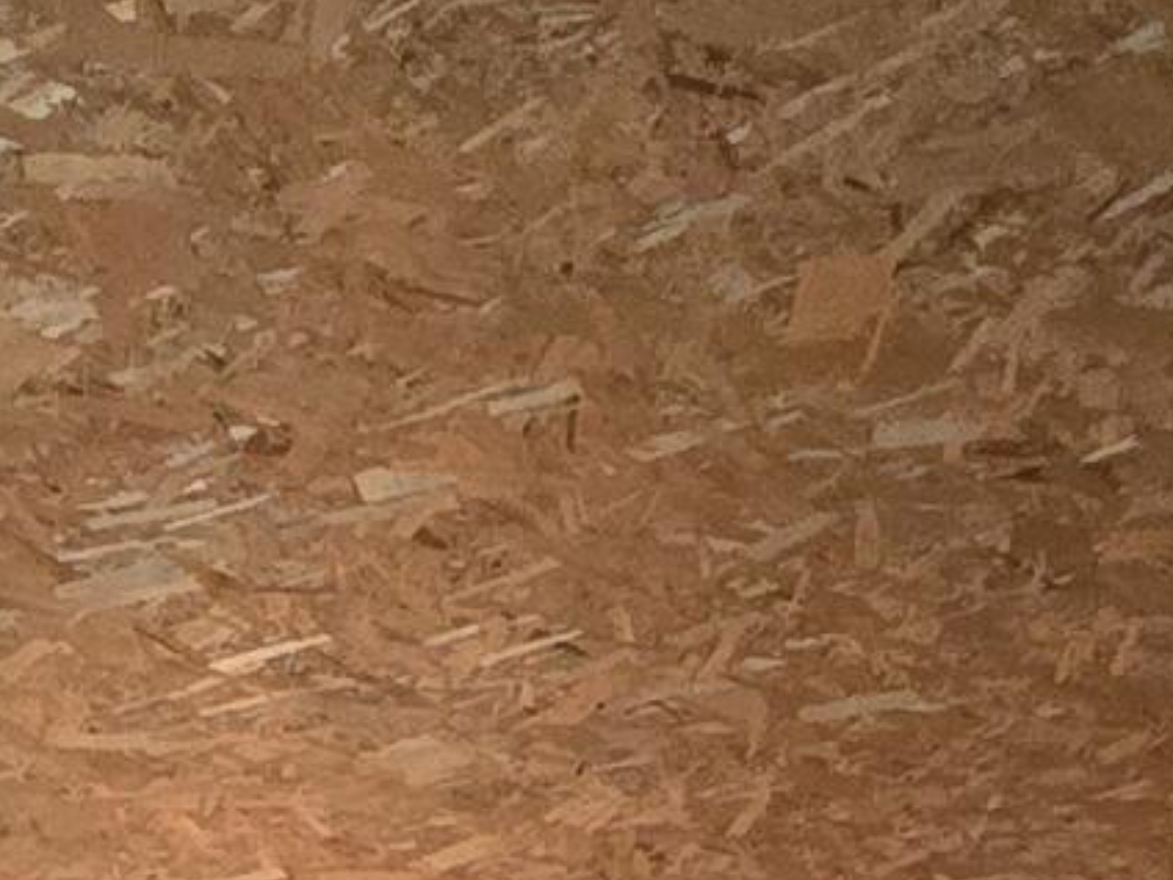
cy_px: 2261
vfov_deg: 12.1
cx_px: 25
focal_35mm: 92
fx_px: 3118
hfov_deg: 20.7
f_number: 2.2
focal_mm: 2.2
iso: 800
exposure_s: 1/60
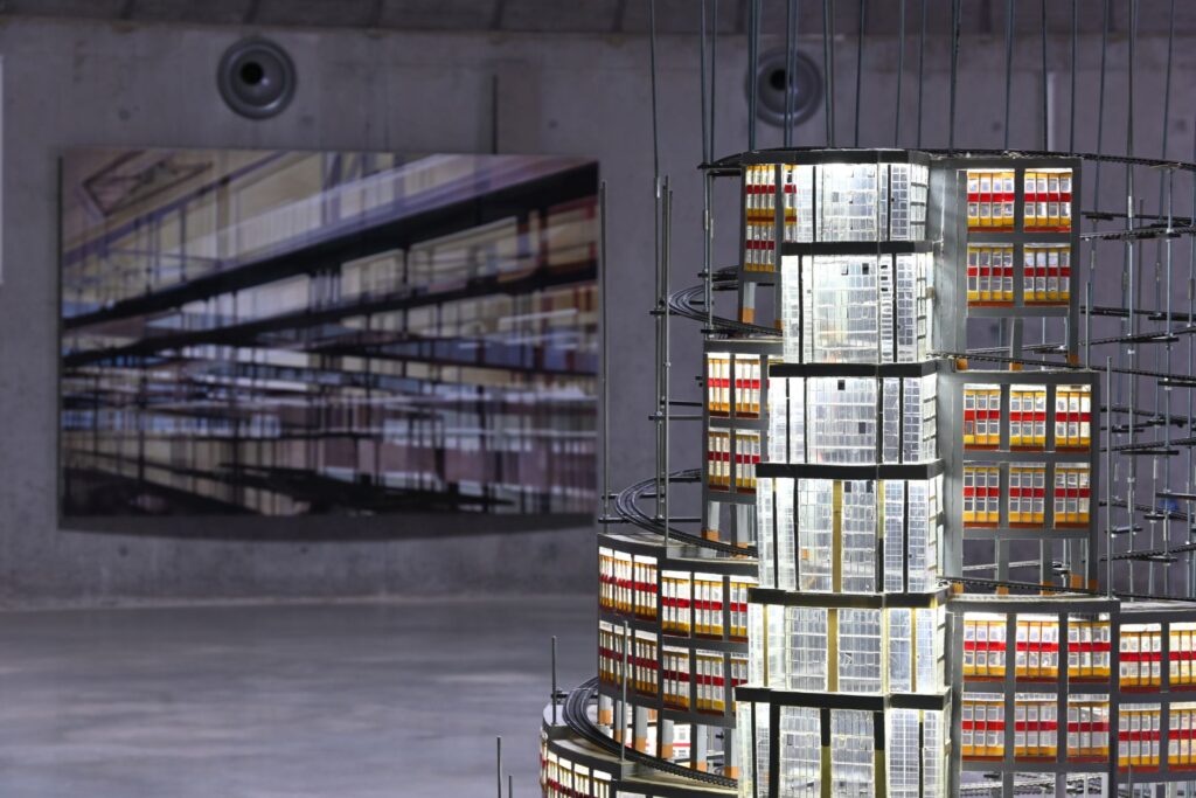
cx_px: 598
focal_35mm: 94
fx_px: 3140
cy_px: 399
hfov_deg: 21.6
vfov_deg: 14.5
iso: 100
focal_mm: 63
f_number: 8
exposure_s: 2.5
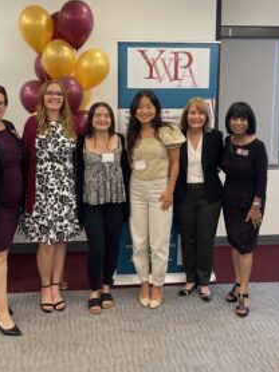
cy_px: 149
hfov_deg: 39.4
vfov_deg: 51.1
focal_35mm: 36
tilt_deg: -8.1
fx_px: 387
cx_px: 109
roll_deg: +0.4
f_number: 1.6
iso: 160
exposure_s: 1/60
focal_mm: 5.1
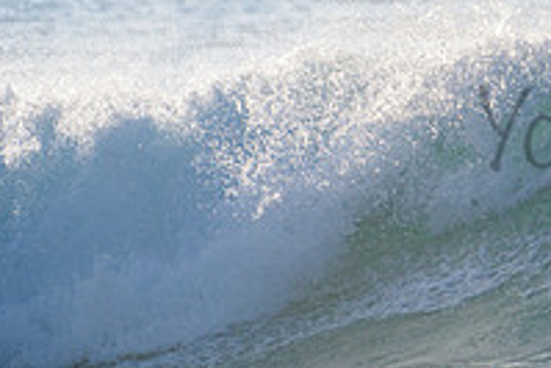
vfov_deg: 0.9
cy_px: 104
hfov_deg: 1.4
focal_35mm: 1458
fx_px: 22331
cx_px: 764
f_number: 5.6
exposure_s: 1/2000
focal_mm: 500
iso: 140
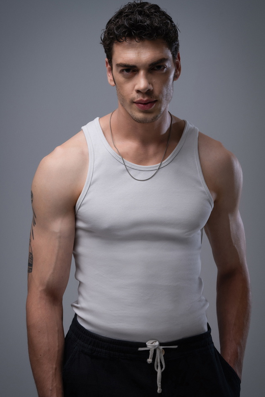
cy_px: 198
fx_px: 1115
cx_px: 132
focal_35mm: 101
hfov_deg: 13.6
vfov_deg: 20.2
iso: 100
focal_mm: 101
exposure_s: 1/160
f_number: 10
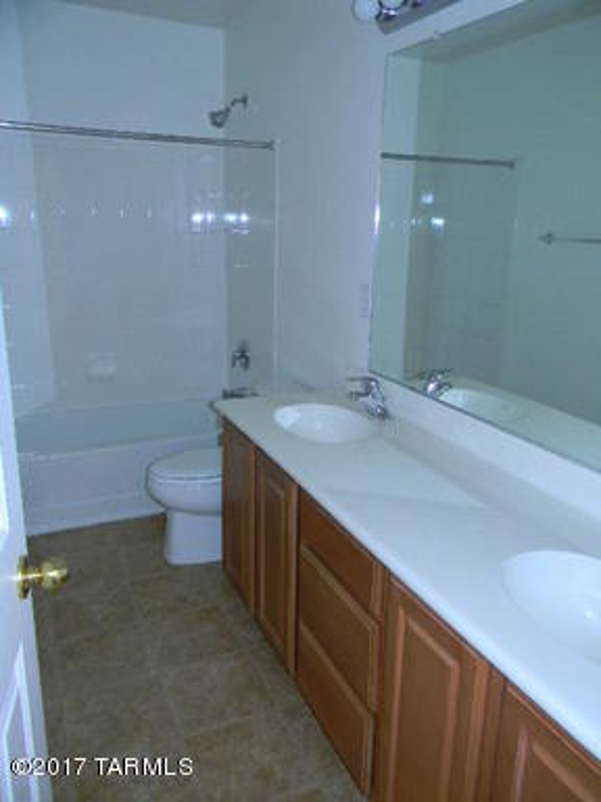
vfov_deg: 63.4
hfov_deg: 49.7
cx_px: 300
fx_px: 648
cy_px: 401
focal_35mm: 28
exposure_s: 1/26
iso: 200
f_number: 3.5
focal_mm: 5
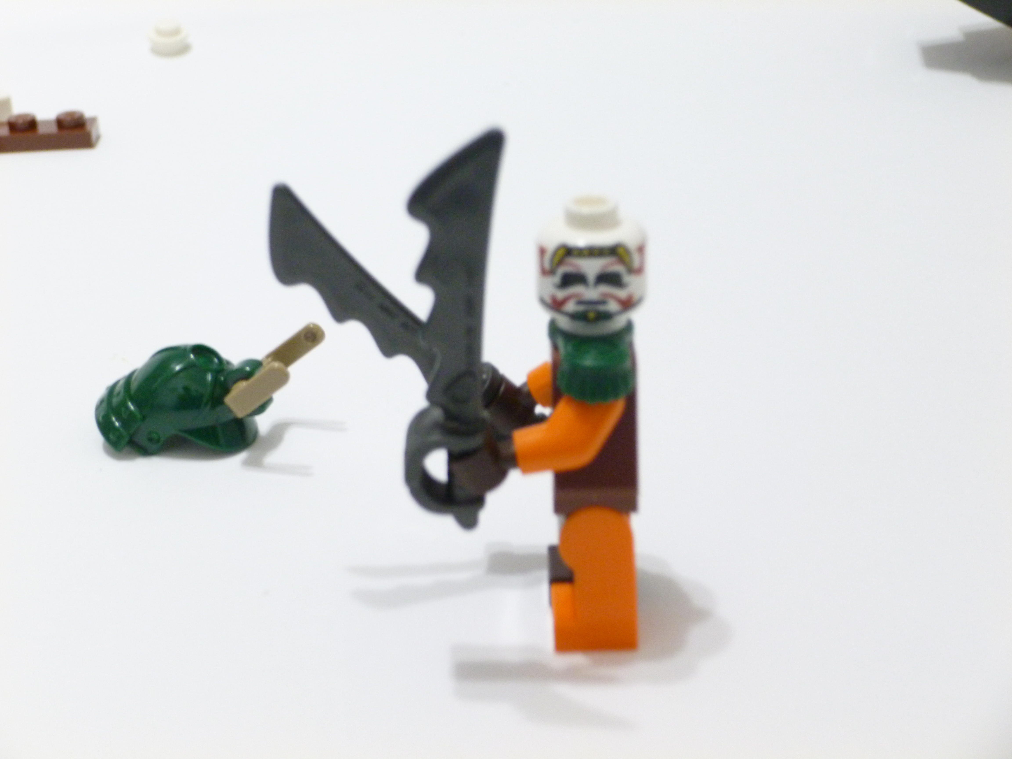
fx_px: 2134
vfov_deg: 20.2
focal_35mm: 73
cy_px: 380
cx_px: 506
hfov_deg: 26.7
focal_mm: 13.2
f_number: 4.7
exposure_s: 1/4
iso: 400
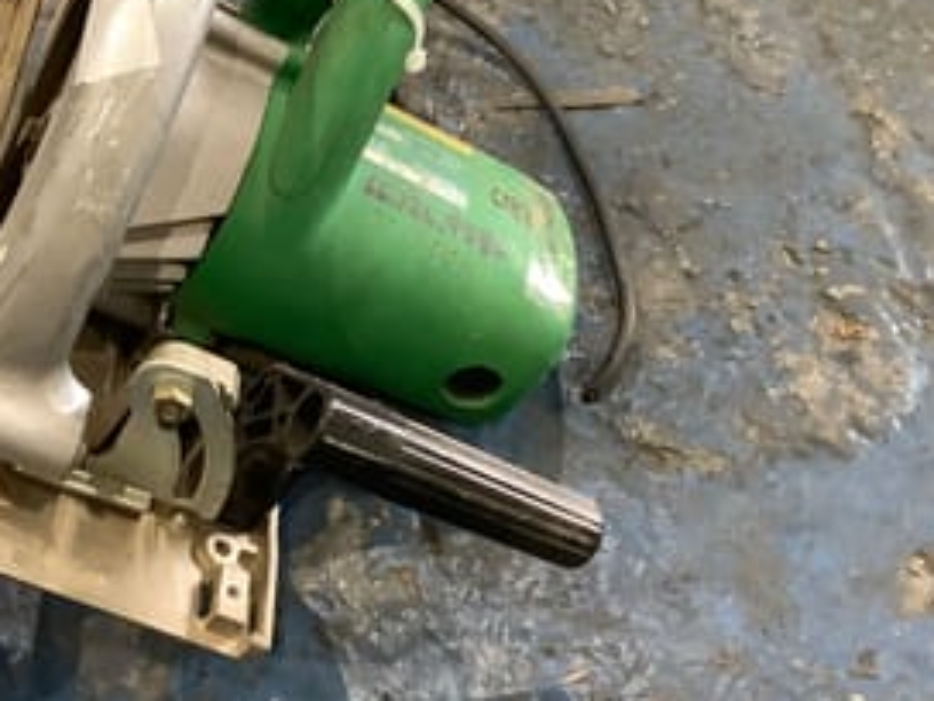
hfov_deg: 33.2
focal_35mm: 57
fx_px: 1538
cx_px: 244
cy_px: 318
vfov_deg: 25.6
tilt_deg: -48.8
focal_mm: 3.3
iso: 320
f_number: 2.4
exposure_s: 1/50
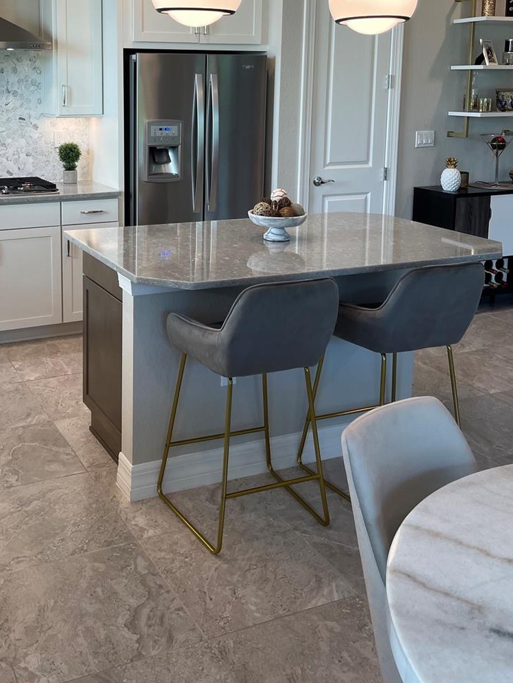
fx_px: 790
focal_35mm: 40
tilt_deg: -8.5
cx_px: 149
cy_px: 202
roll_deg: +0.0
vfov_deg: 45.7
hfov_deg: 35.4
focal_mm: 5.1
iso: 80
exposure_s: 1/120
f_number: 1.6
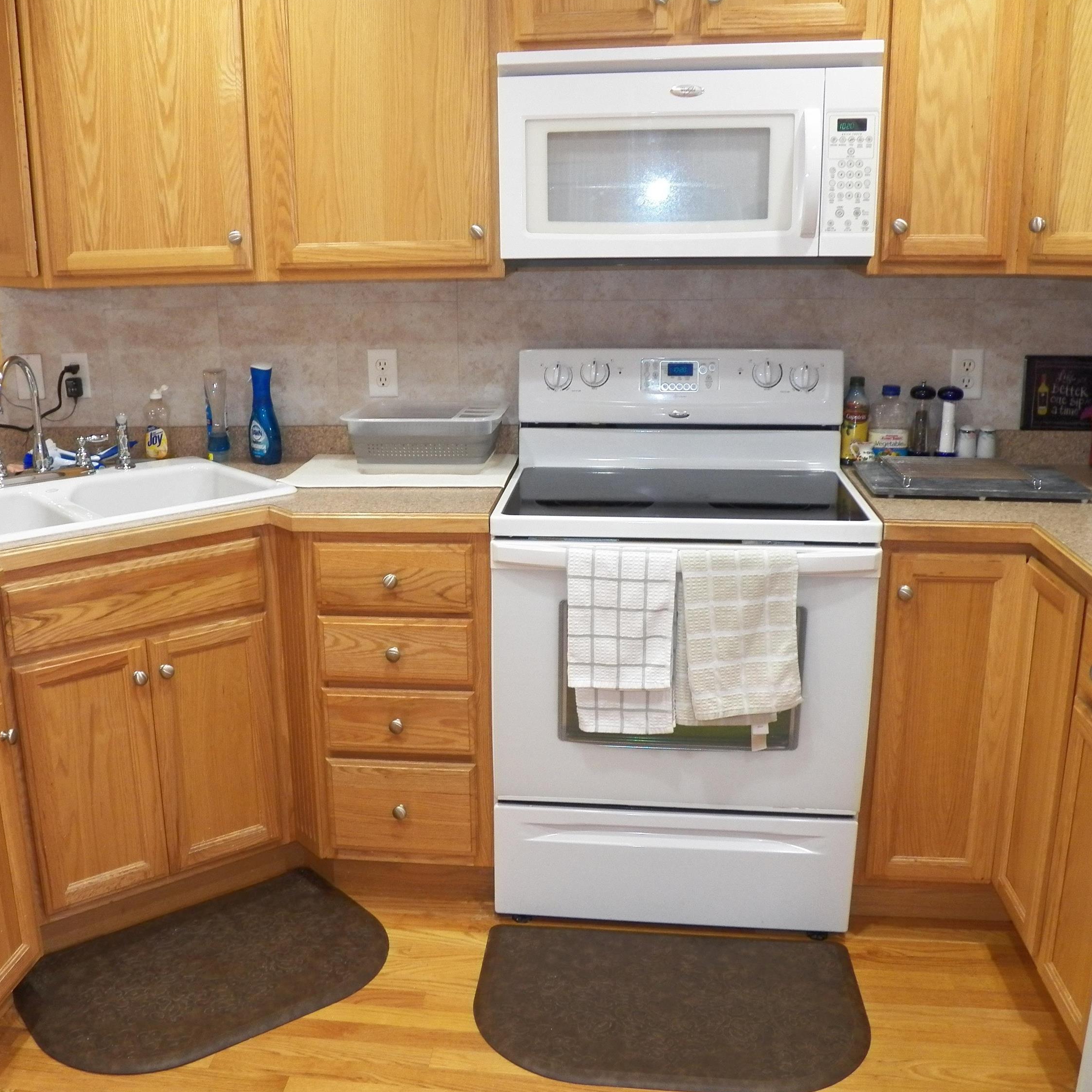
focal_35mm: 34
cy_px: 548
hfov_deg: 48.2
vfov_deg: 48.5
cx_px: 437
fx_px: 1213
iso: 200
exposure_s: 1/30
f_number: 2.8
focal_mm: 4.9
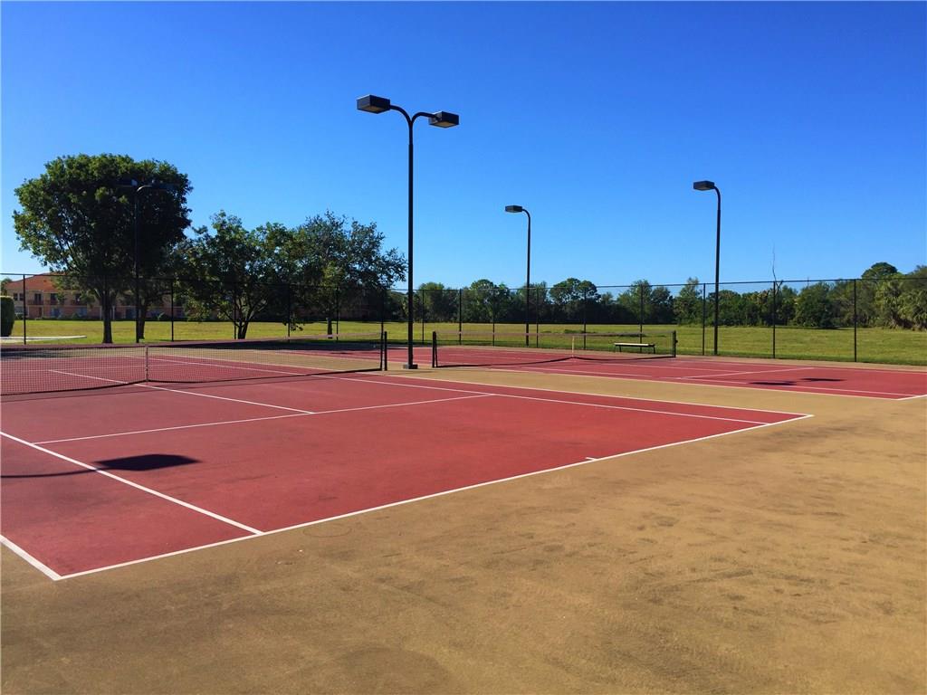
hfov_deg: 61.7
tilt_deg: -2.3
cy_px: 348
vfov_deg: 48.2
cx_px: 464
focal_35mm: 29
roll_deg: -0.3
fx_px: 777
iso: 32
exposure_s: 1/1799
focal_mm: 4.15
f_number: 2.2
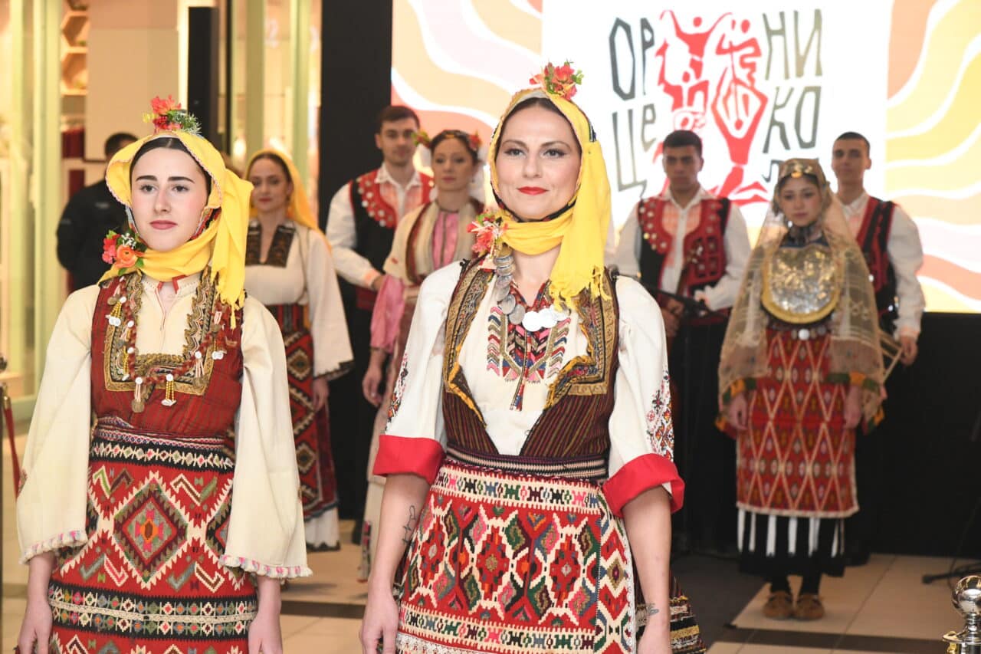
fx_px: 2588
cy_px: 327
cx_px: 490
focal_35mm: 95
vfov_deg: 14.4
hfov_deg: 21.5
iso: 5000
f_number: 5.6
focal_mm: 95
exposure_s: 1/125
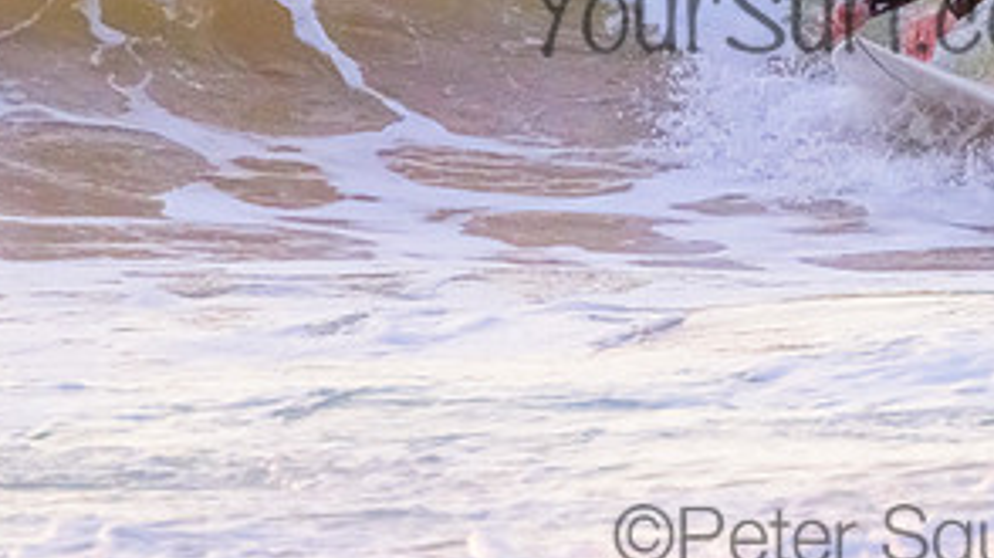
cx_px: 876
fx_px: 43544
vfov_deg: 0.7
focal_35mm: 1653
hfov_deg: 1.3
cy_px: -25
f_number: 11
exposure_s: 1/800
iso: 12800
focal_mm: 800
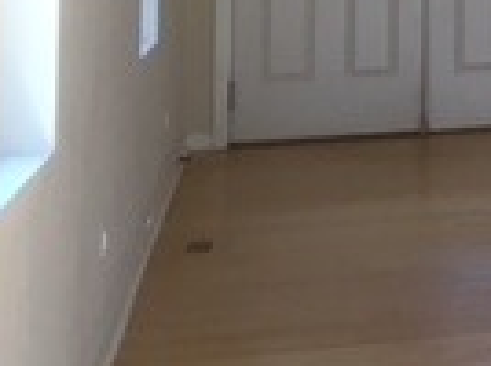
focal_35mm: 139
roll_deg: +2.0
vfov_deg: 10.1
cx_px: 1063
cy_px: -274
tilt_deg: +3.6
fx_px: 1968
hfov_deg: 12.2
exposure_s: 1/30
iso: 25
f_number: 2.2
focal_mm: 4.15
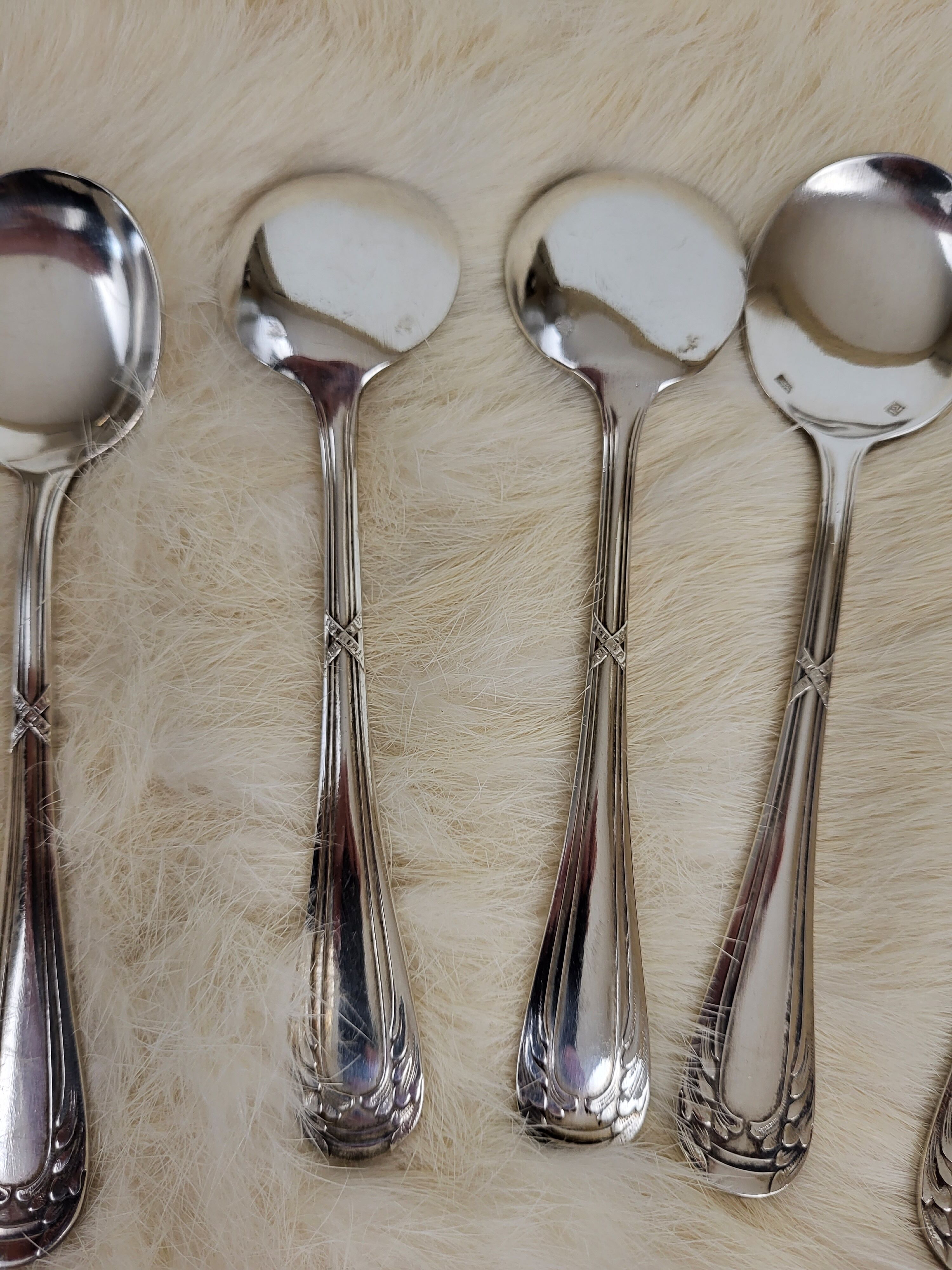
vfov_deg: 67.3
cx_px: 476
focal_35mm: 26
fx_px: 953
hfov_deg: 53.1
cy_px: 635
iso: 160
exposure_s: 1/50
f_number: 1.8
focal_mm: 5.4
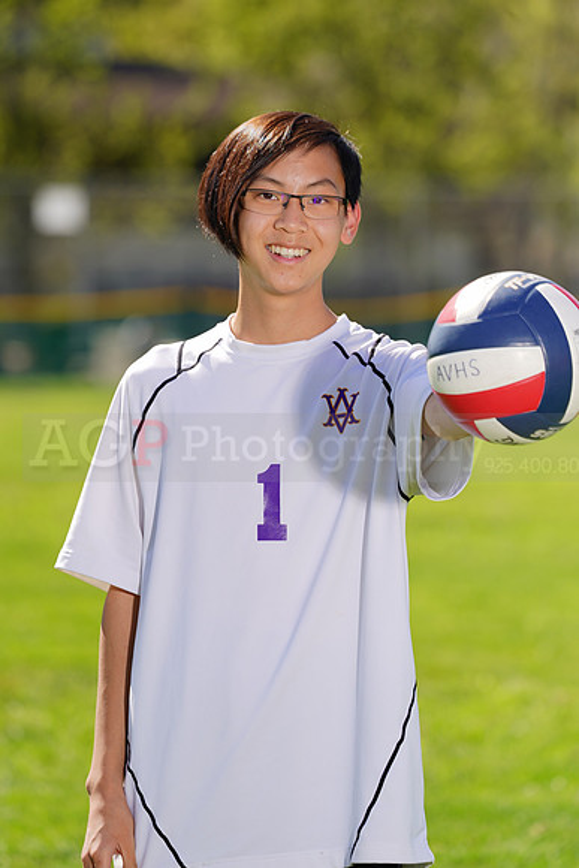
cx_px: 290
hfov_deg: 4.5
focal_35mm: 306
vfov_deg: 6.7
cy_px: 434
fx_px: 7377
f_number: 7.1
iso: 64
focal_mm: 306
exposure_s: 1/200
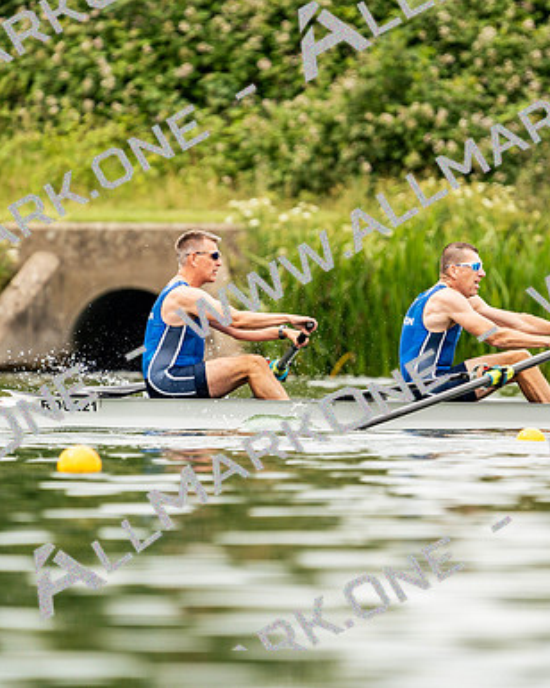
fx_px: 14569
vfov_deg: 2.7
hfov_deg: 2.2
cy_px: 344
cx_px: 396
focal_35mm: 716
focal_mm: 506
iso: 640
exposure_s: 1/2000
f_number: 6.3
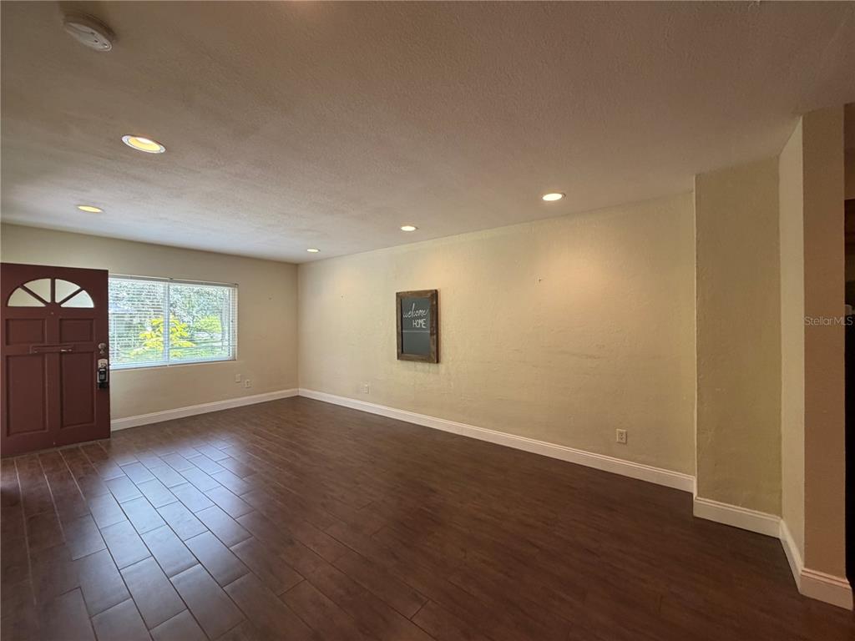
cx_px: 428
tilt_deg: +1.5
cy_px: 320
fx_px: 346
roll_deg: +1.2
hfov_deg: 102.1
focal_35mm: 14
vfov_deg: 85.7
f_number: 2.2
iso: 160
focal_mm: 2.22
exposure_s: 1/60
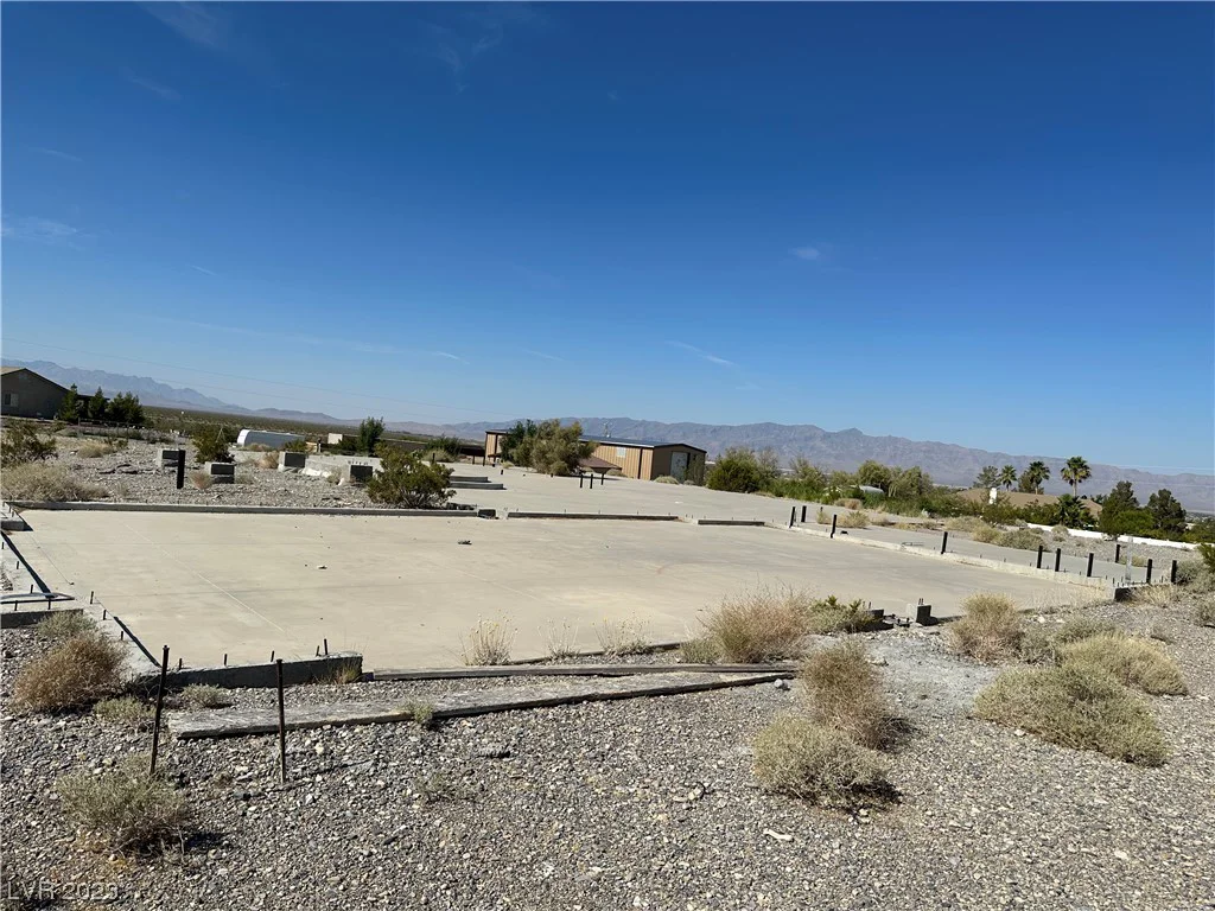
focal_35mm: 24
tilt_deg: -1.9
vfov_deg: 56.8
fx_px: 842
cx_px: 608
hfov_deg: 71.6
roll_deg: -4.9
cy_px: 456
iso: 80
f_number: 1.78
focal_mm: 6.86
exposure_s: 1/9709
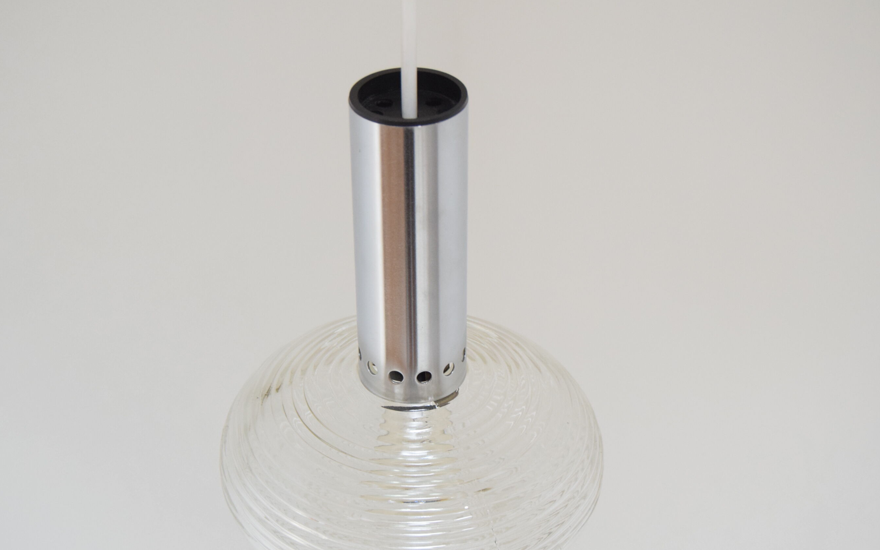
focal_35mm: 68
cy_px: 326
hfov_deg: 30.2
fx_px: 1631
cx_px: 408
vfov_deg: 19.1
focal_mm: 40
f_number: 6.3
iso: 1600
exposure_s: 1/160
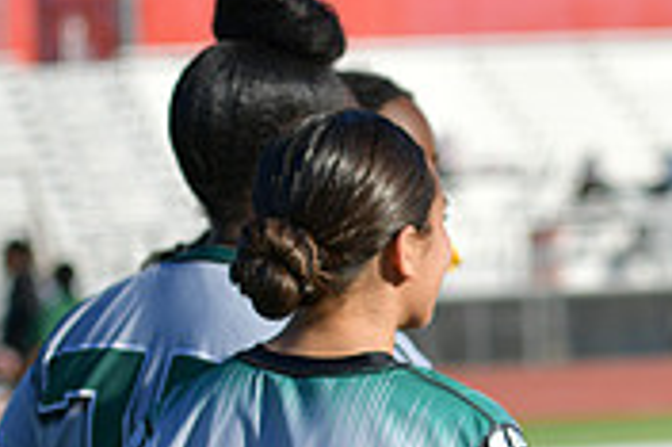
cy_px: 487
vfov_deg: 5.9
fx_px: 4308
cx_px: 687
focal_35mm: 231
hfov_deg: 8.9
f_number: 2.8
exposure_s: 1/1600
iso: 64
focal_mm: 70
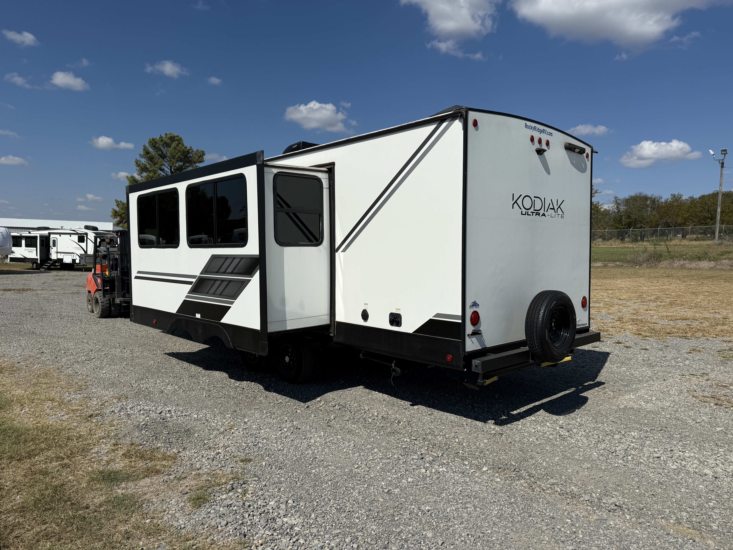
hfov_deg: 71.6
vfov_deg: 56.8
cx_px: 366
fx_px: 508
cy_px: 275
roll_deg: -0.8
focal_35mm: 24
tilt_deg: -2.2
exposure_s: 1/14286
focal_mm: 6.76
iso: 80
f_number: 1.78
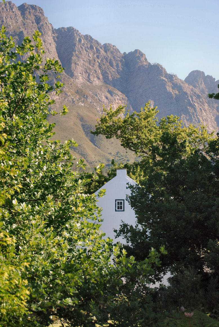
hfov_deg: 16.6
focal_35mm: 82
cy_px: 164
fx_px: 751
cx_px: 110
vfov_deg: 24.6
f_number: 5.6
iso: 110
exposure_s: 1/125
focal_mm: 55
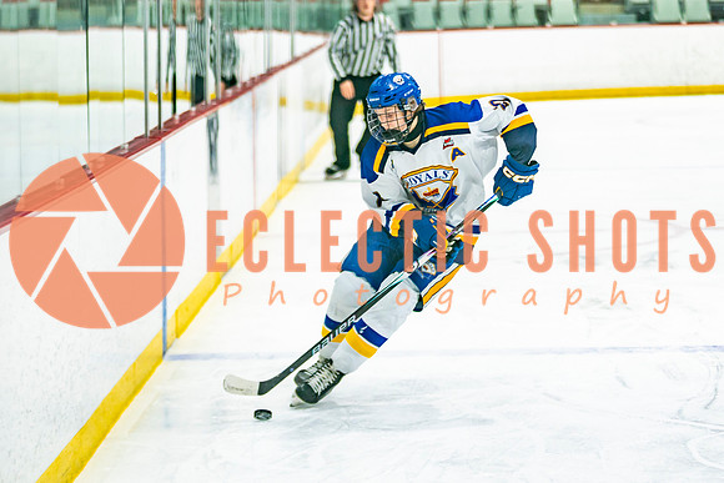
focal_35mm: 186
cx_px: 476
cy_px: 209
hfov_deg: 11.1
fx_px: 3734
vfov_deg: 7.4
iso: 400
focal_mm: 105
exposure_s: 1/640
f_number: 2.8
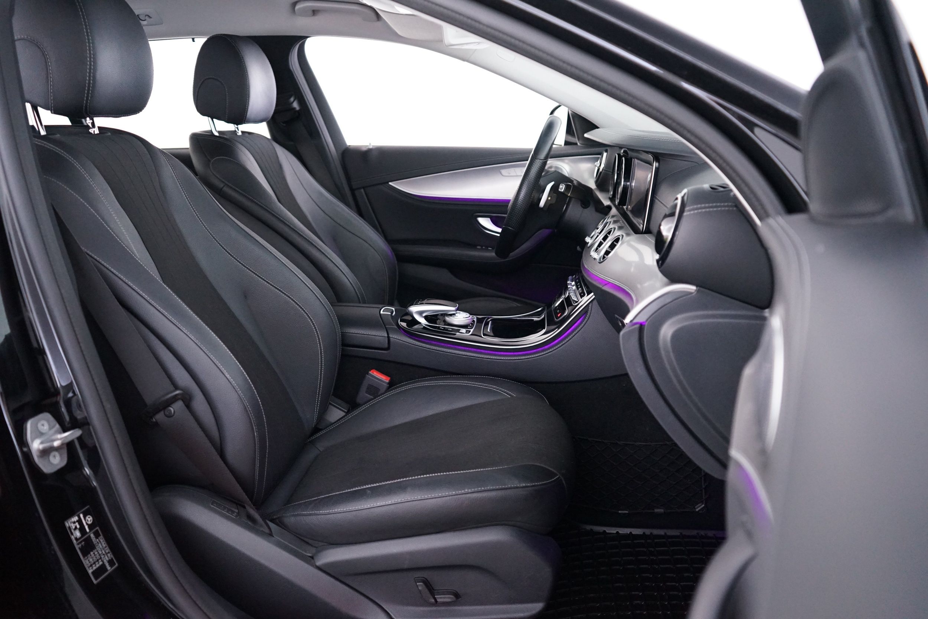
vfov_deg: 45.0
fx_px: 748
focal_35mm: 29
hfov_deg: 63.7
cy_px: 310
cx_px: 464
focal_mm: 29
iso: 4000
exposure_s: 1/8
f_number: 4
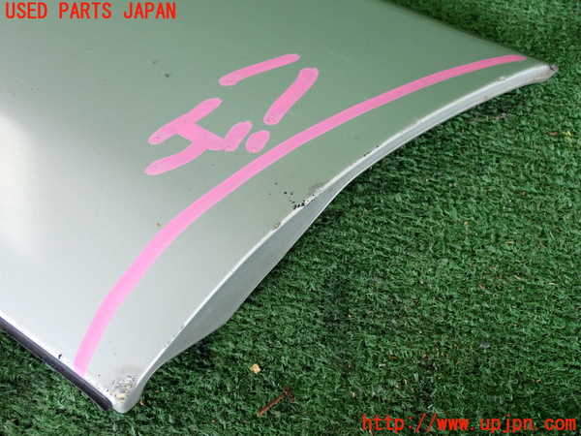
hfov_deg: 45.8
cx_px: 290
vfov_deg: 35.1
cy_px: 218
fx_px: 688
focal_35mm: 41
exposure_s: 1/125
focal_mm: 7.31
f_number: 2.8
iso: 500
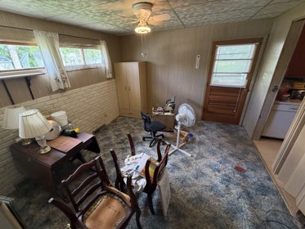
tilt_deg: -23.2
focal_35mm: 15
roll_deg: +2.6
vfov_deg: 81.8
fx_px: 132
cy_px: 116
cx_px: 144
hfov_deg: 98.1
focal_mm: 2.22
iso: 250
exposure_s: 1/60
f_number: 2.2
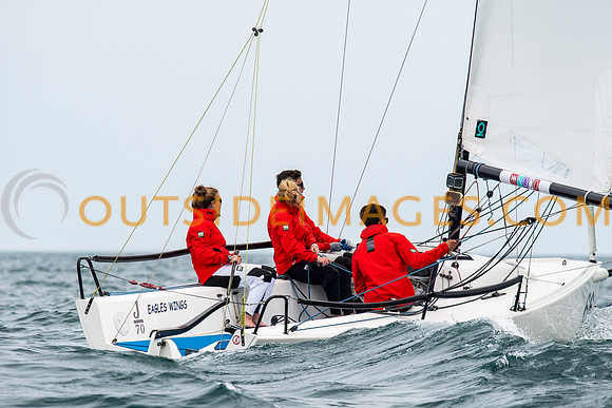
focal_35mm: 489
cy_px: 221
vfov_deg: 2.8
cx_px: 280
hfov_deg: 4.2
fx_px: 8307
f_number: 5.6
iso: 400
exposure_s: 1/1600
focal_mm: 300
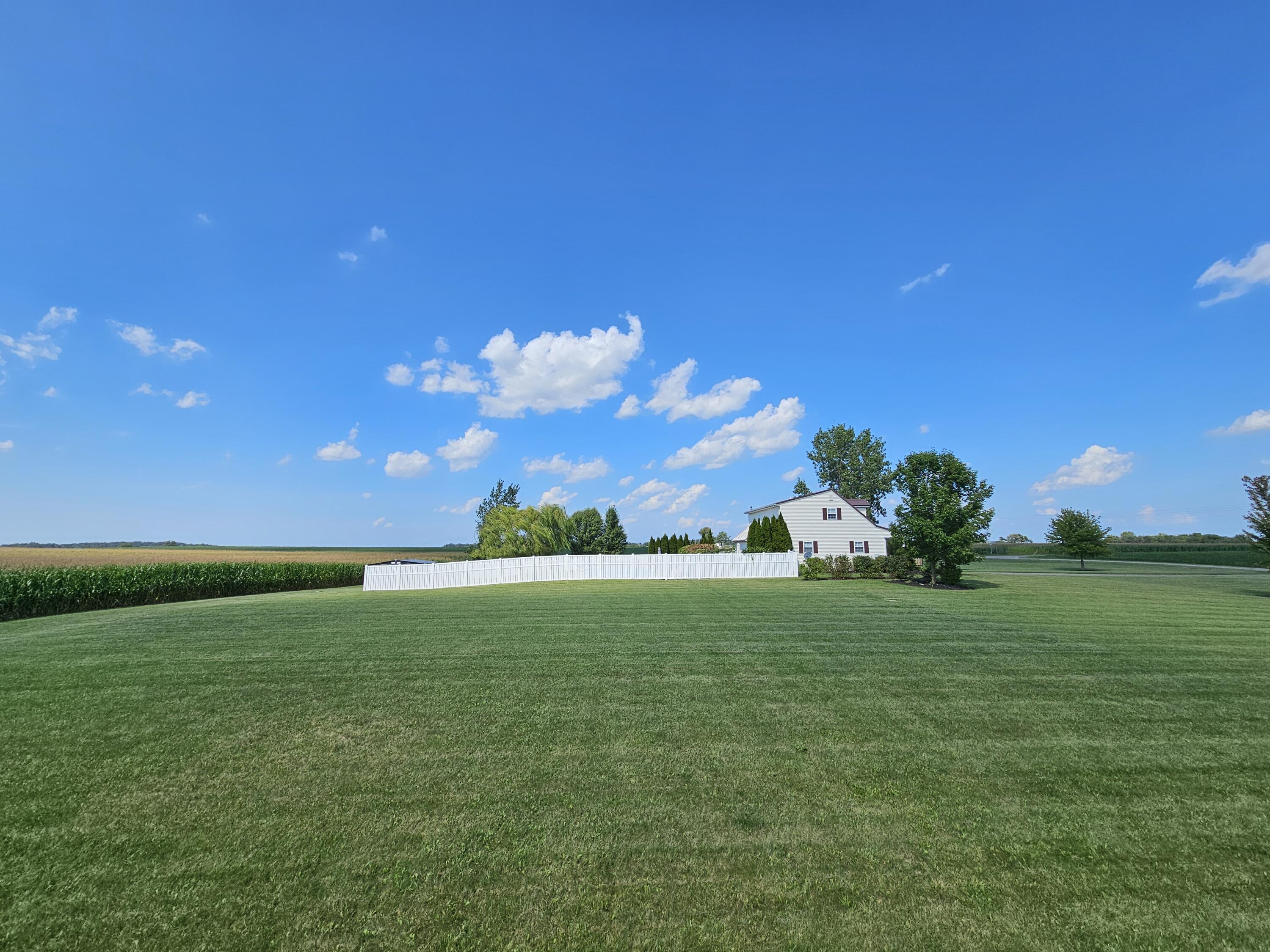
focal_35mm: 13
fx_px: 477
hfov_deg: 106.2
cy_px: 476
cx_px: 635
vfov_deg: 89.9
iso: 50
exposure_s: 1/3050
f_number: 2.2
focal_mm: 2.2
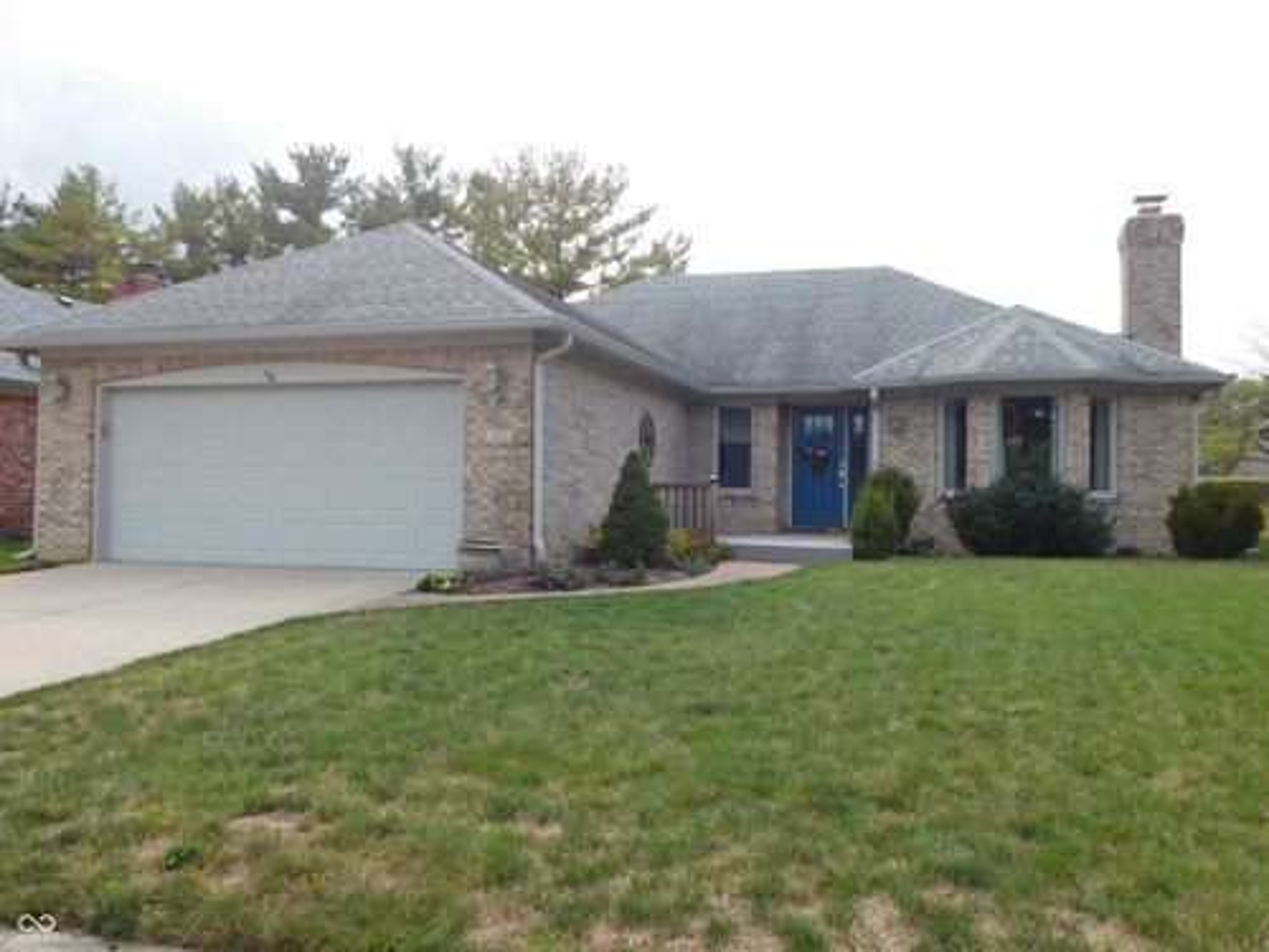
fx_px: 1100
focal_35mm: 30
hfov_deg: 60.0
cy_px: 476
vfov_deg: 46.8
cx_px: 634
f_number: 3.2
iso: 125
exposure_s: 1/500
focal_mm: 5.3
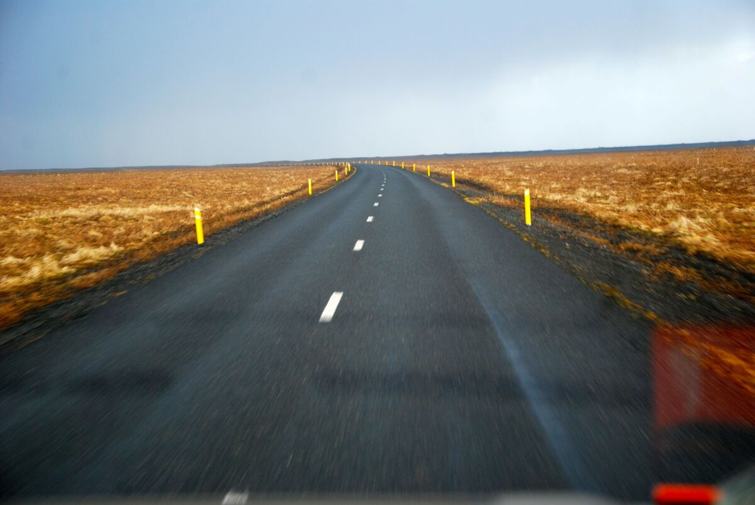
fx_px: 1638
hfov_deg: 26.0
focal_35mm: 78
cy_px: 252
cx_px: 378
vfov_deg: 17.5
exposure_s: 1/60
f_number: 5
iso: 200
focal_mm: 52
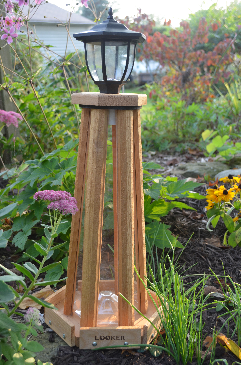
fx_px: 484
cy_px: 182
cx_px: 120
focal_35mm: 48
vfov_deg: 41.2
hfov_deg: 28.0
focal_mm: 32
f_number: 5.6
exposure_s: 1/125
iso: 400
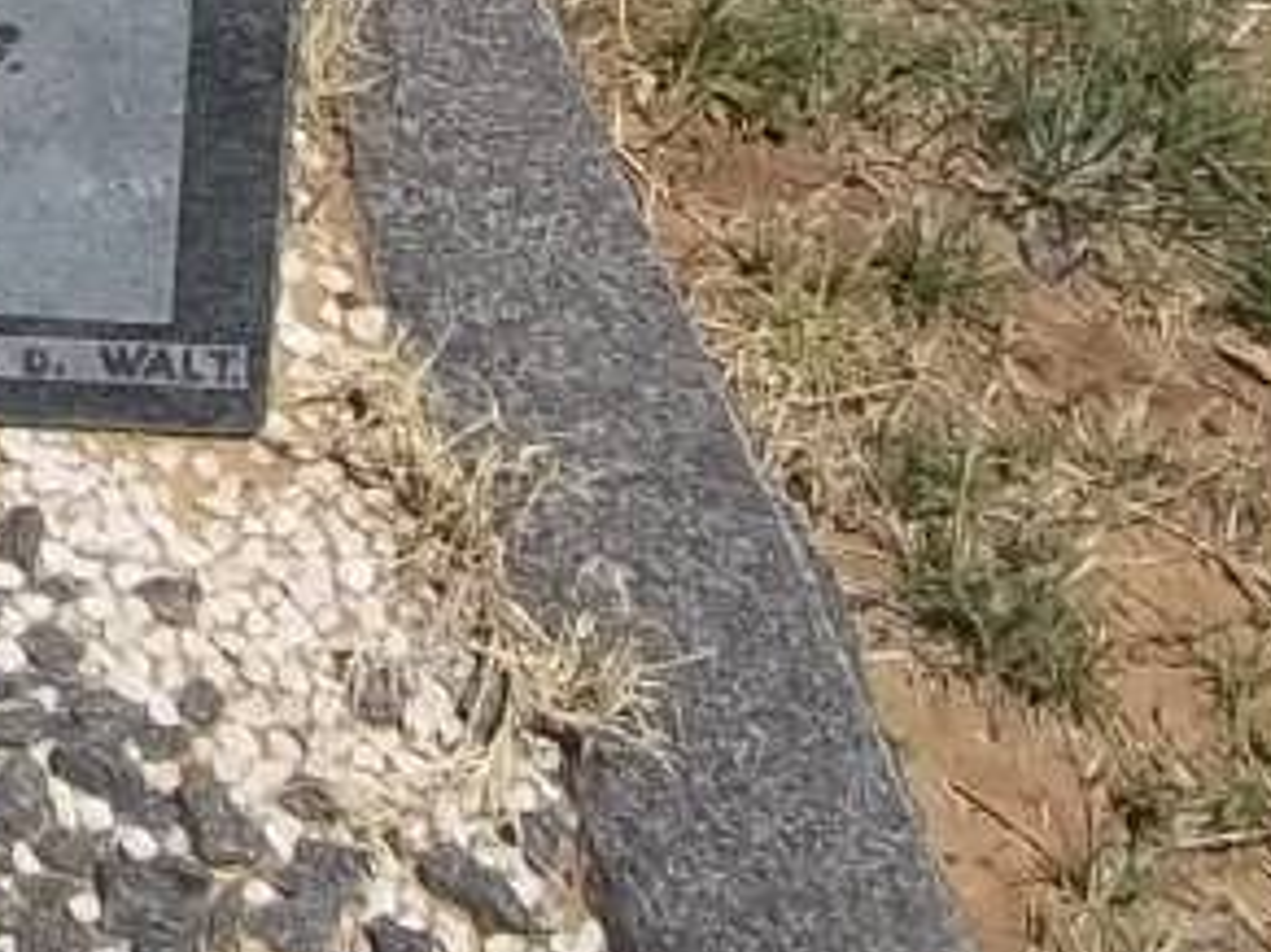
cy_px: -926
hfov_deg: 13.6
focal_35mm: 132
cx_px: -939
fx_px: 4845
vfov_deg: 10.4
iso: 80
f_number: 5.5
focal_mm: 5.7
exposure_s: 1/800
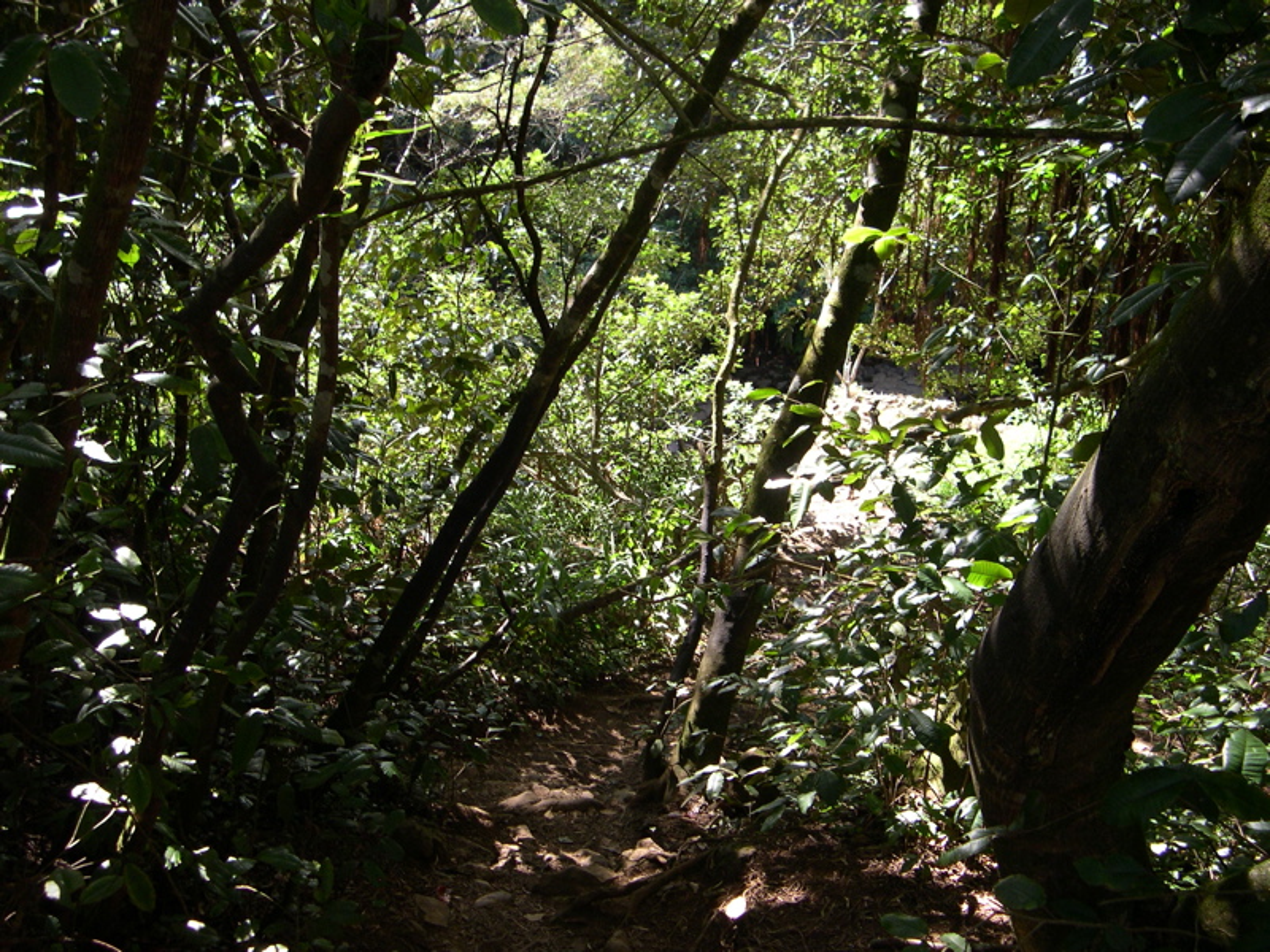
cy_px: 476
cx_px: 635
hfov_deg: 49.0
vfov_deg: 37.7
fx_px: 1394
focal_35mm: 38
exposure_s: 1/94.1
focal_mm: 8
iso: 100
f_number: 2.8
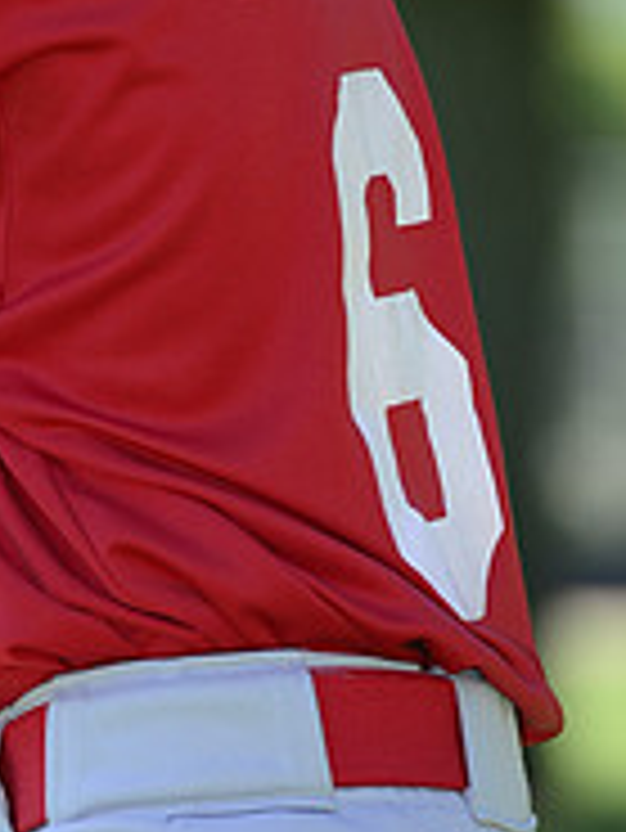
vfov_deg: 3.3
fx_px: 14475
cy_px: -252
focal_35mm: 601
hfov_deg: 2.5
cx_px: -47
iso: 200
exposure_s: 1/400
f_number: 5.6
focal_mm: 200
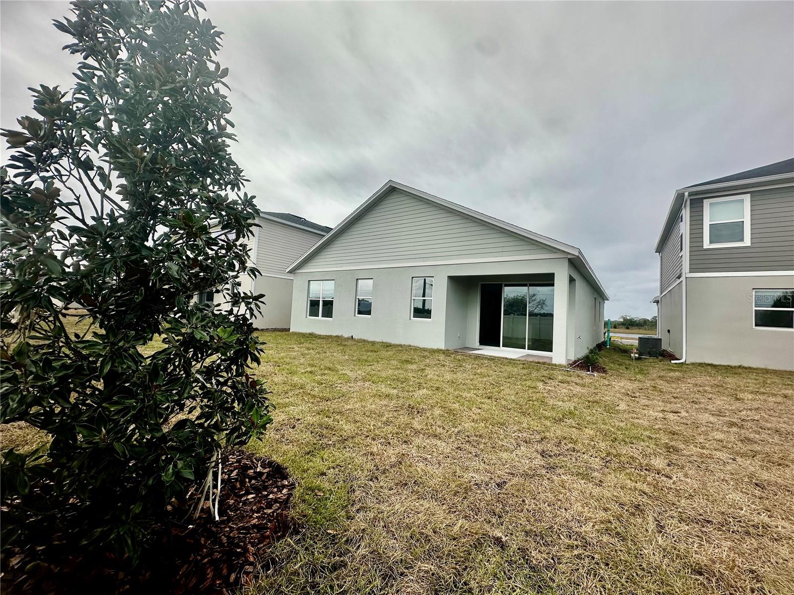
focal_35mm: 14
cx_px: 397
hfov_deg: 102.1
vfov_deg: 85.7
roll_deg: -3.3
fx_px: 321
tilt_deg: +2.4
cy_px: 298
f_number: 2.2
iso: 50
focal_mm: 2.22
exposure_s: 1/1667
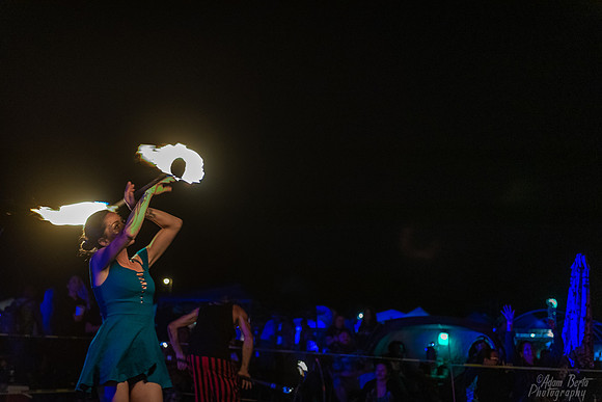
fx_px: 937
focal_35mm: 56
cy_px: 201
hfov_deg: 35.6
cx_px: 301
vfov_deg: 24.2
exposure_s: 1/80
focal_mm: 56
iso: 6400
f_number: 2.8
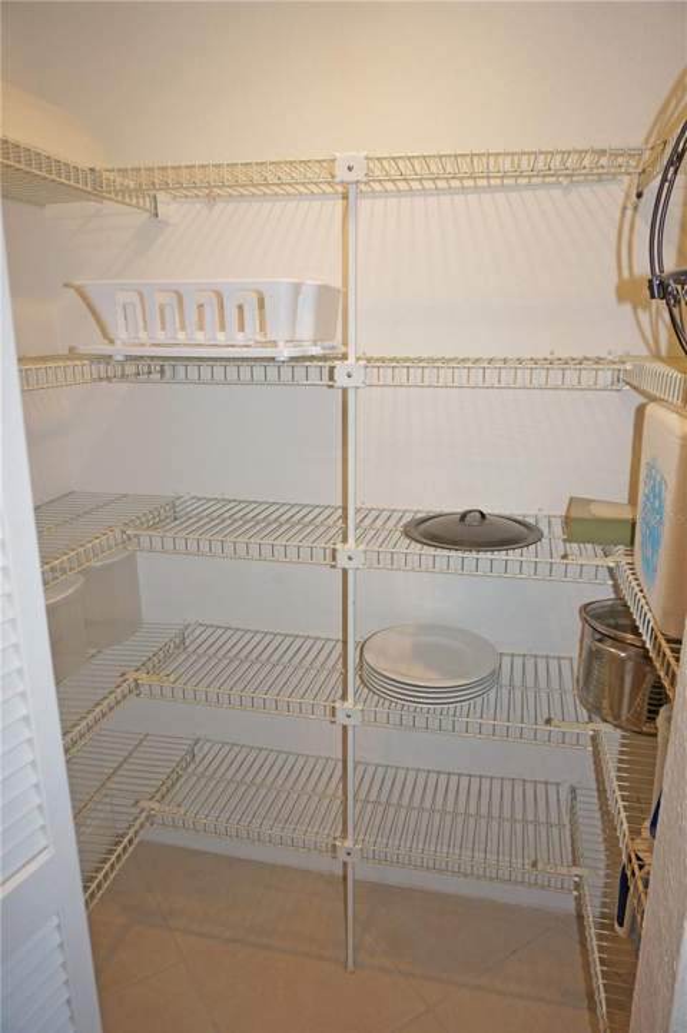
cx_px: 344
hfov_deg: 53.0
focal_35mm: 24
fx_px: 688
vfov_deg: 73.8
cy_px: 516
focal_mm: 16
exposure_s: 1/160
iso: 400
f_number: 4
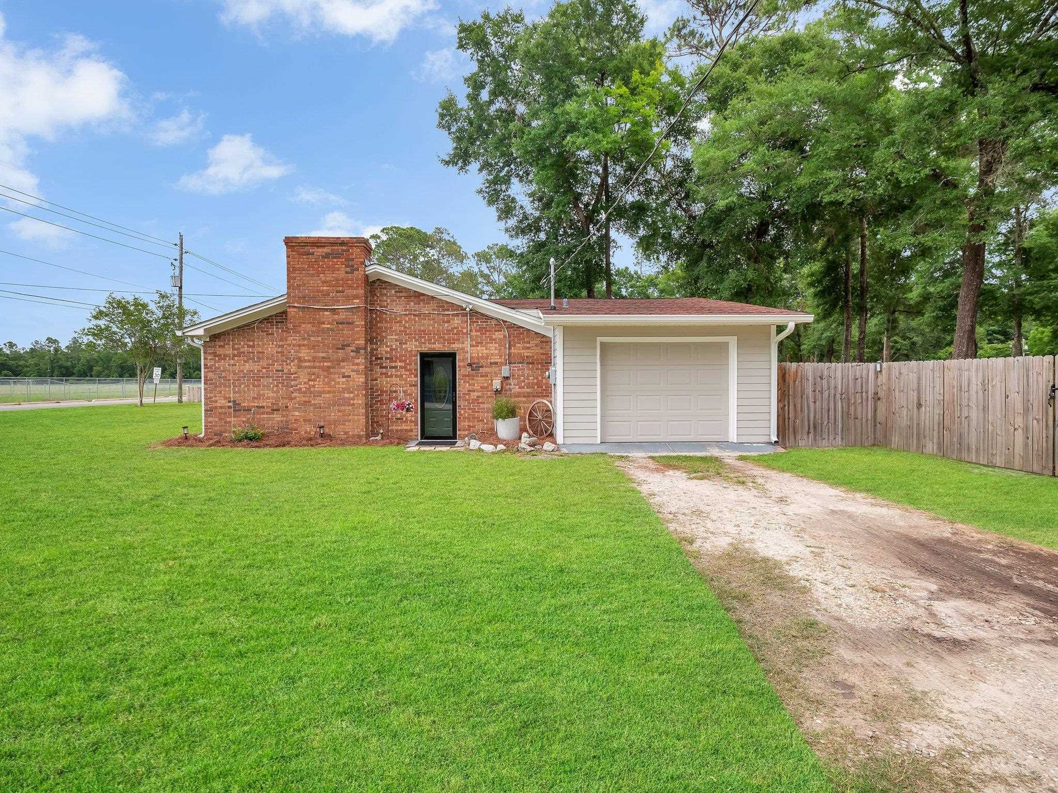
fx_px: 489
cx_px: 529
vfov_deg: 78.1
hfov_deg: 94.5
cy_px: 396
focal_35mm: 16
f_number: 5.6
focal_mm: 8
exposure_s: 1/160
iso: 200
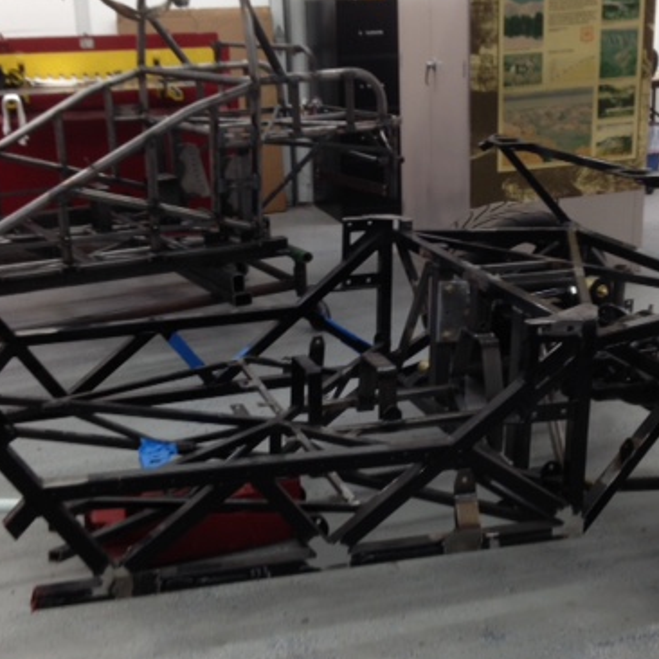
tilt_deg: -19.4
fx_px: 1098
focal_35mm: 51
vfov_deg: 33.4
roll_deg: +1.4
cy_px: 337
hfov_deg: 33.4
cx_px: 362
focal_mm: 4.12
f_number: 2.4
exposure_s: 1/40
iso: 50
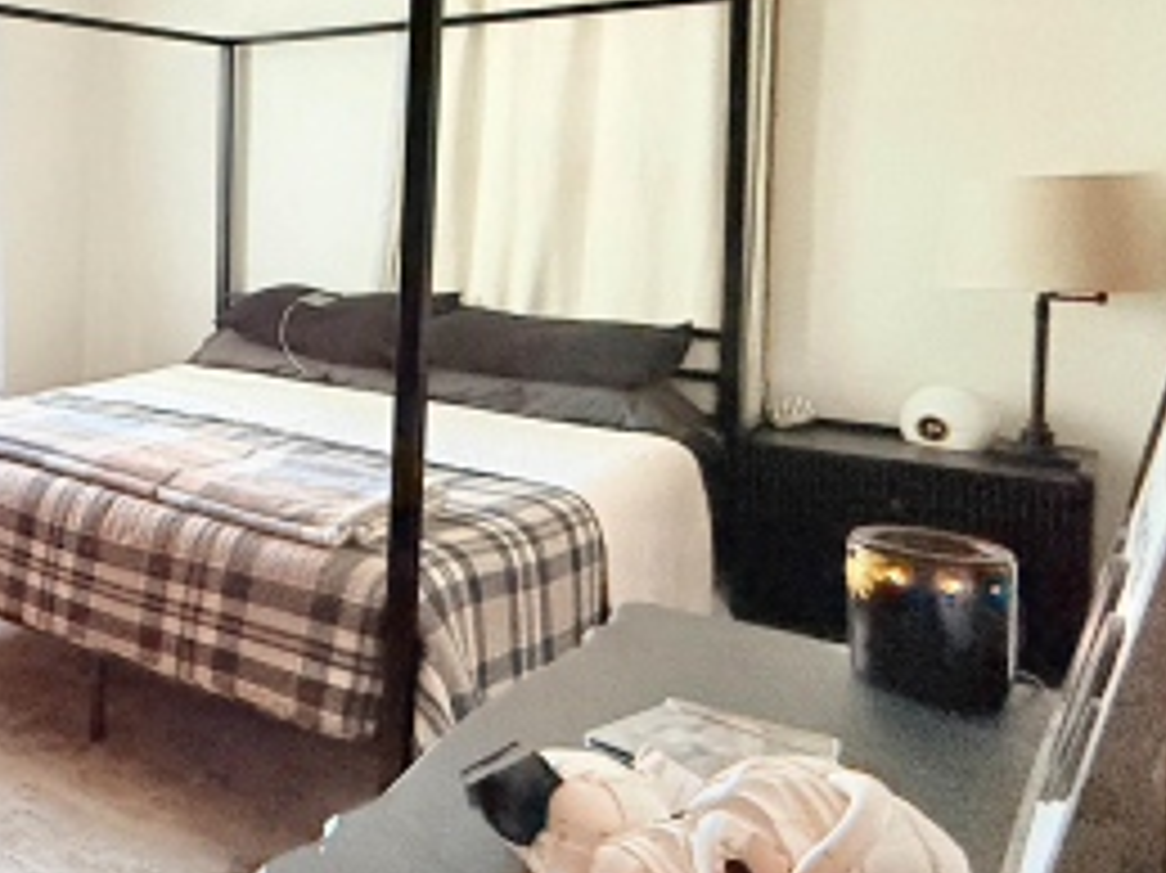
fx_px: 1212
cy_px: 225
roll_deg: -0.3
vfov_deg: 38.7
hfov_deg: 37.9
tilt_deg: -2.0
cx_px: -245
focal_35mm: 36
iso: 500
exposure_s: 1/60
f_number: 2.2
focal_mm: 2.22
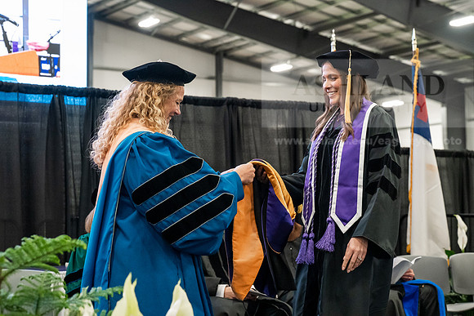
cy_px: 158
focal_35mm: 70
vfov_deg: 19.5
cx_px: 237
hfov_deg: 28.8
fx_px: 922
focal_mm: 70
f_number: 5
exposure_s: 1/250
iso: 6400
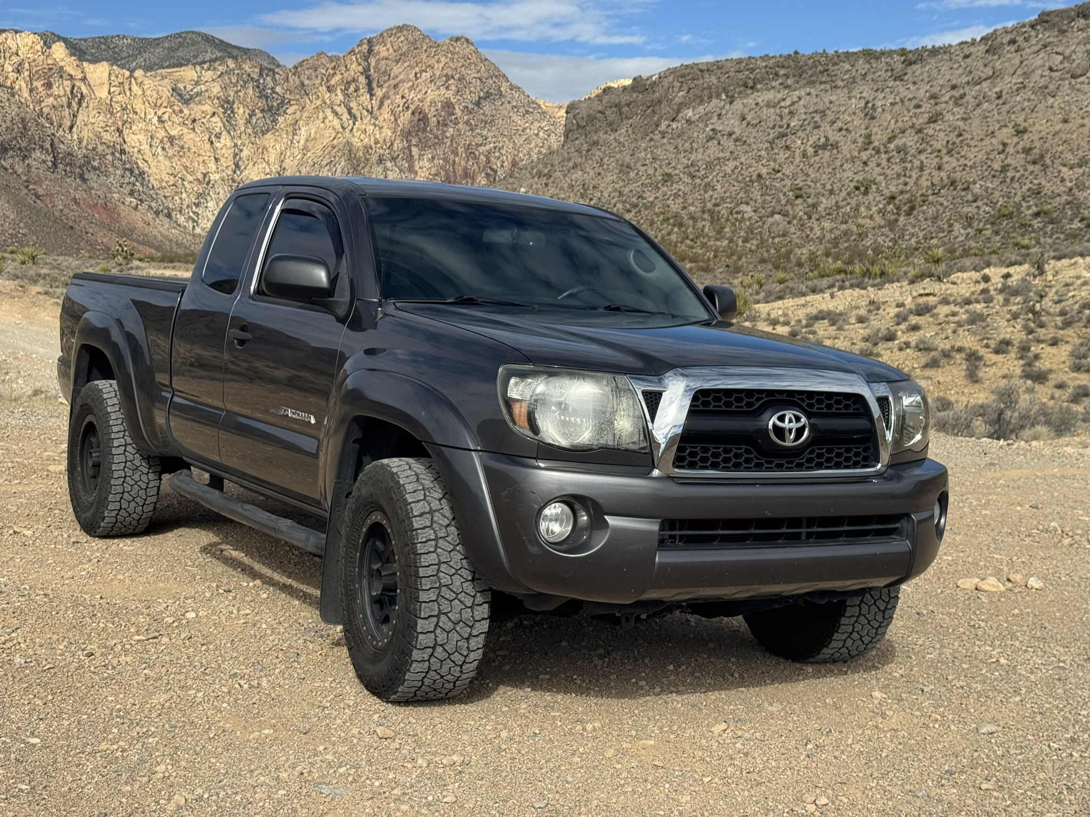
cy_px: 408
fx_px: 1511
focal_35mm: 48
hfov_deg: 39.7
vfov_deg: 30.3
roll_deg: -0.3
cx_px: 545
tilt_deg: -5.1
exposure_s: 1/4975
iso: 64
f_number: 1.78
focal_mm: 6.76
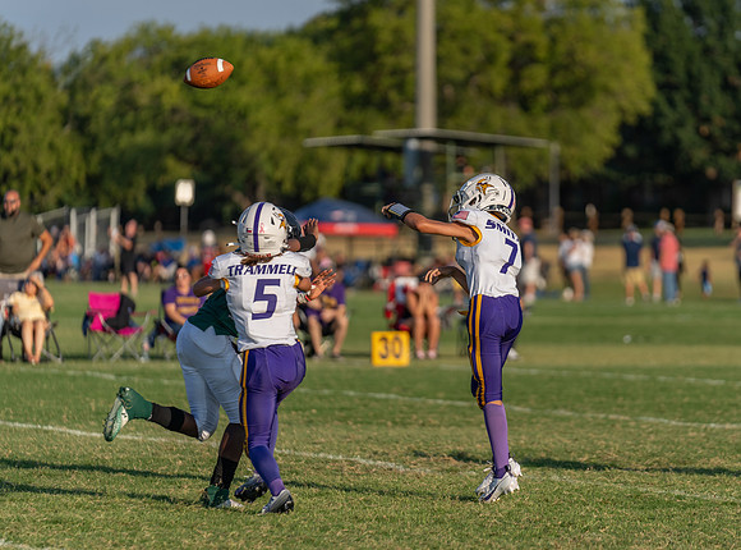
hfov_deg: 8.3
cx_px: 452
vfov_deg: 6.2
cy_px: 293
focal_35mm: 238
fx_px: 5083
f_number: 2.8
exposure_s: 1/2000
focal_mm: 200
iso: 100
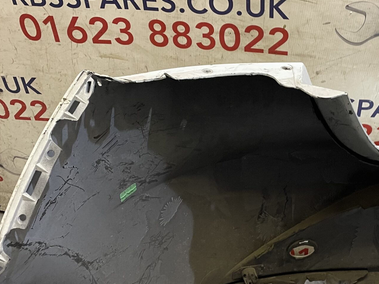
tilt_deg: -49.1
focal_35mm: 52
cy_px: 191
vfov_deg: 27.8
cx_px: 239
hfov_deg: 36.6
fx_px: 569
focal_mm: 4.2
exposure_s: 1/50
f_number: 1.6
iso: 200
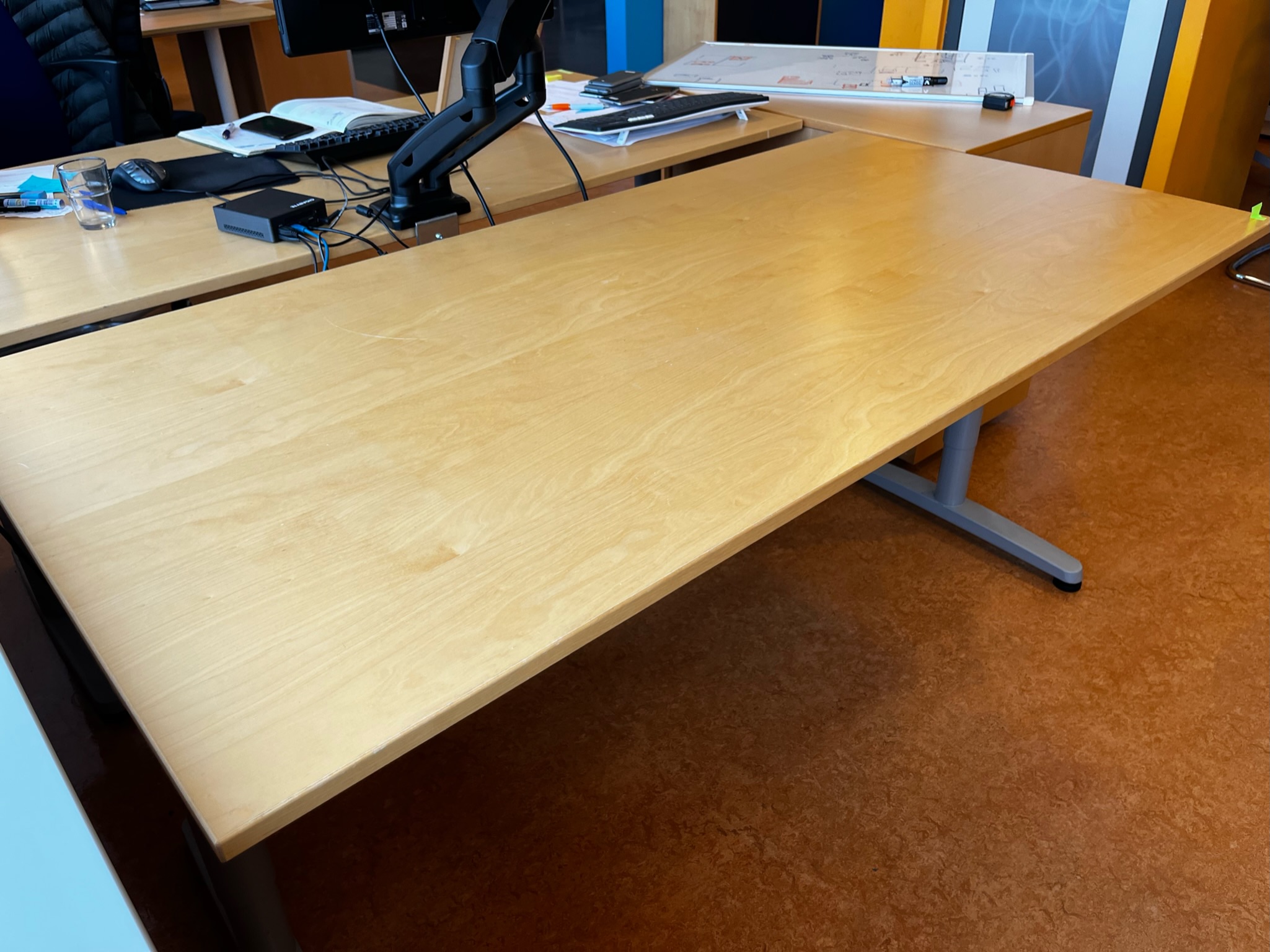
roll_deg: +1.9
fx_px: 954
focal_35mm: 26
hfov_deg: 67.3
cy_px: 476
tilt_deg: -32.5
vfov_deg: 53.0
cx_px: 635
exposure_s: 1/100
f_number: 1.6
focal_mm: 5.1
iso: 64
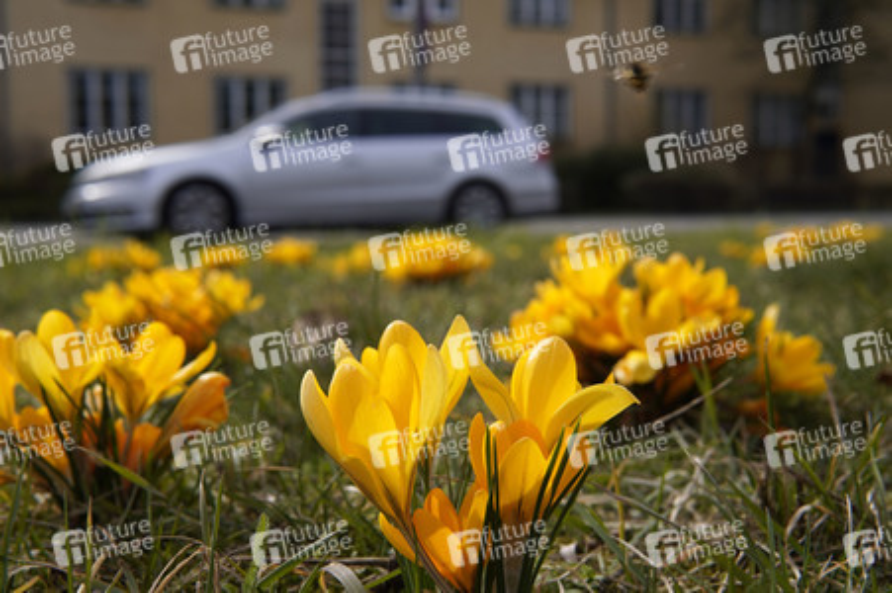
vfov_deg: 29.8
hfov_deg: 43.6
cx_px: 446
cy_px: 296
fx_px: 1114
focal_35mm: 45
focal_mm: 30
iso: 100
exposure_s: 1/320
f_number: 7.1
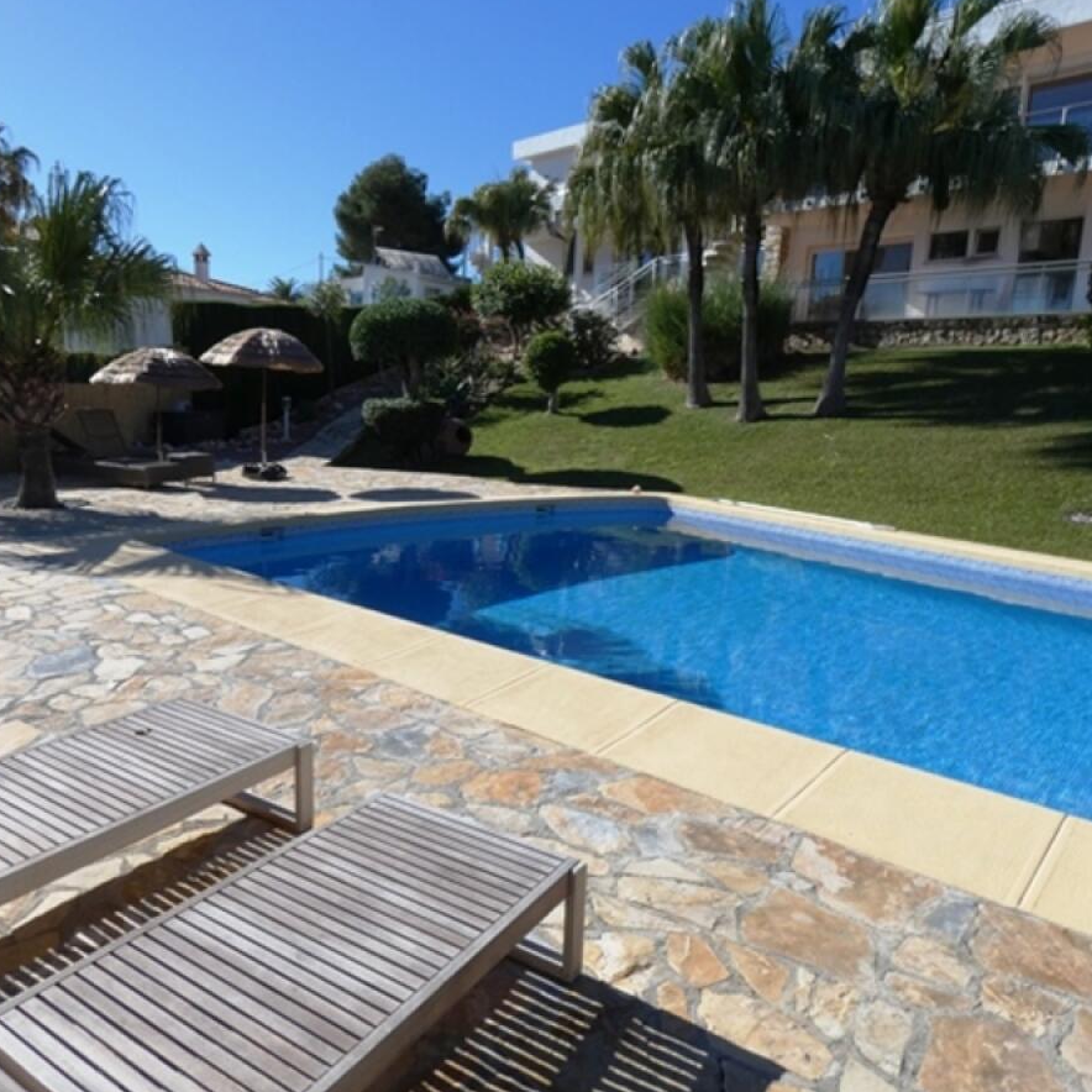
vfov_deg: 65.0
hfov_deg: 64.7
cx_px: 469
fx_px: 857
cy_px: 544
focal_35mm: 24
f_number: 4
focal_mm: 3.6
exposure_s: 1/1000
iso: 80
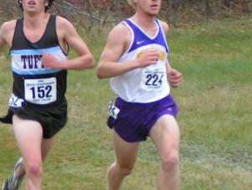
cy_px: 88
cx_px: -17
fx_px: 1654
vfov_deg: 6.6
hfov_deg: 8.6
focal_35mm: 227
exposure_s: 1/100
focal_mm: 14.5
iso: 64
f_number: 3.5
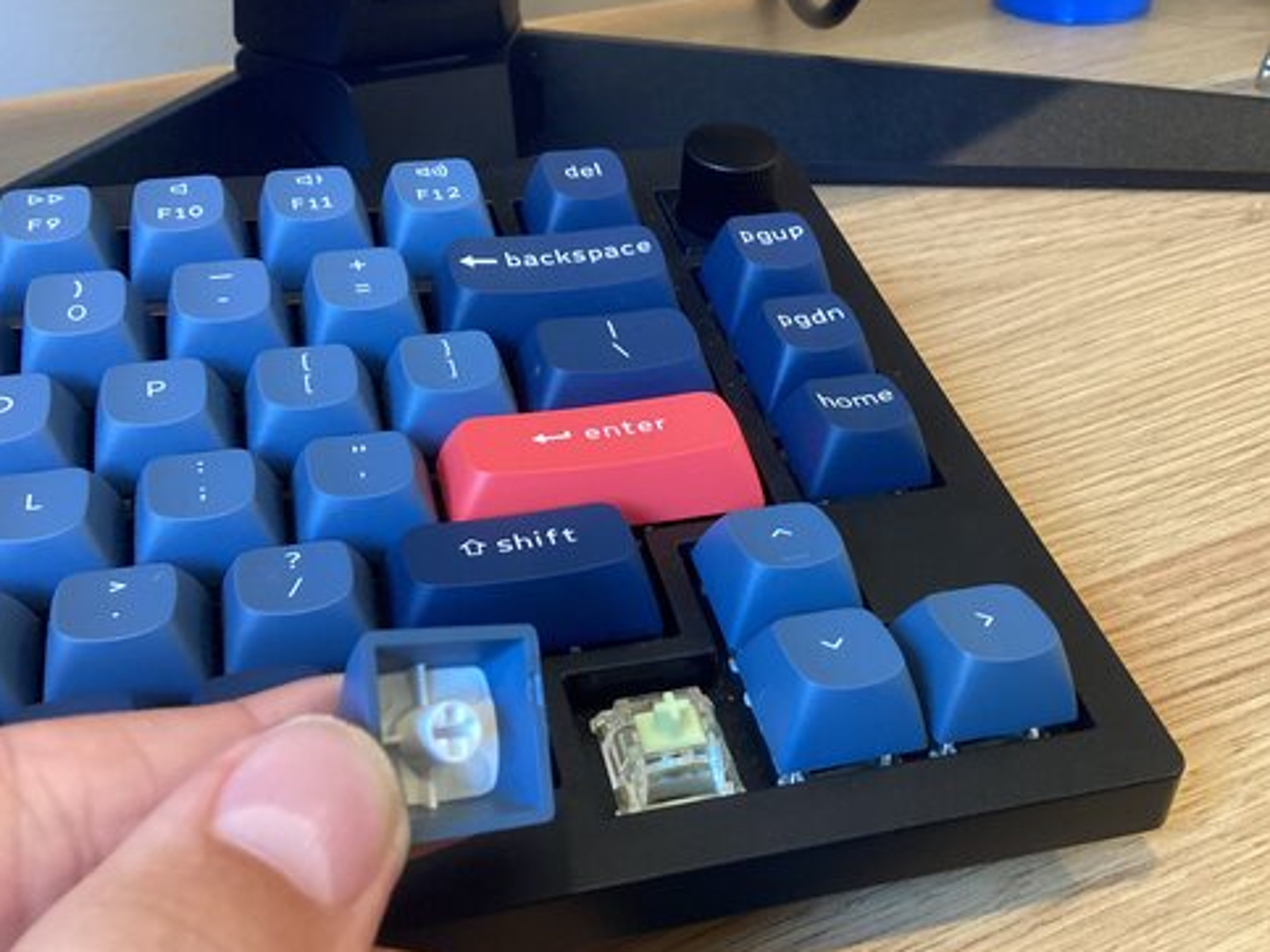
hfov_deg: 48.9
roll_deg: -0.5
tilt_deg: -35.2
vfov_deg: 37.7
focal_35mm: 38
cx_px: 684
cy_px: 531
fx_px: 1394
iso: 320
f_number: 2.4
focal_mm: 3.3
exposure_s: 1/60
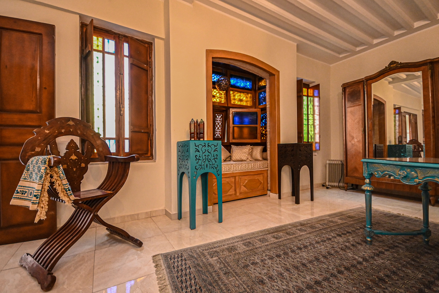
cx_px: 220
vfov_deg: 77.3
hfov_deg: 100.4
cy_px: 146
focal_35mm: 15
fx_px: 183
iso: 2800
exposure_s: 1/60
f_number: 4
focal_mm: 10
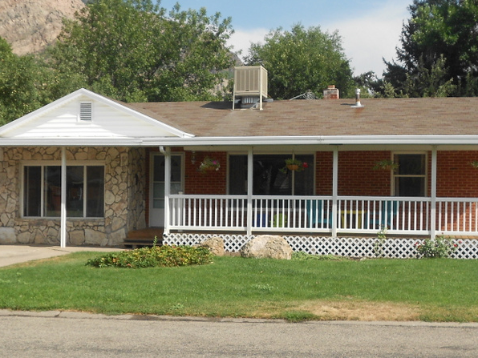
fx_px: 759
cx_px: 266
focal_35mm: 55
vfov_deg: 26.5
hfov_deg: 34.9
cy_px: 213
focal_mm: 5.8
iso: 80
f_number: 3.6
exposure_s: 1/800
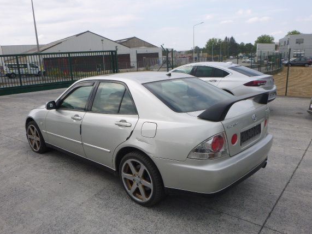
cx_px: 144
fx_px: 253
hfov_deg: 63.3
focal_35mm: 28
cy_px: 120
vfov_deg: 49.8
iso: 100
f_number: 3.9
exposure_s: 1/400
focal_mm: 4.5
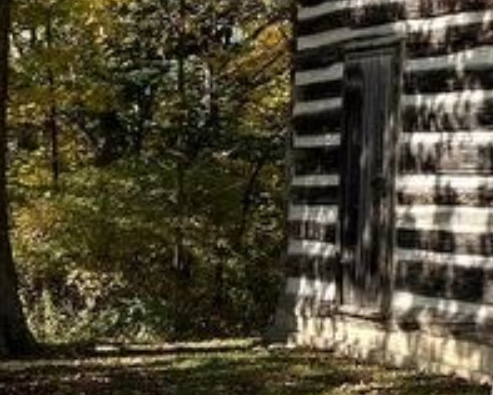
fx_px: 1504
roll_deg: -2.3
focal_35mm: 103
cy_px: 75
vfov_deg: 14.9
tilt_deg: +6.9
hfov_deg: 16.9
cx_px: 733
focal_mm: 5.7
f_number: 1.5
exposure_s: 1/1669
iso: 50
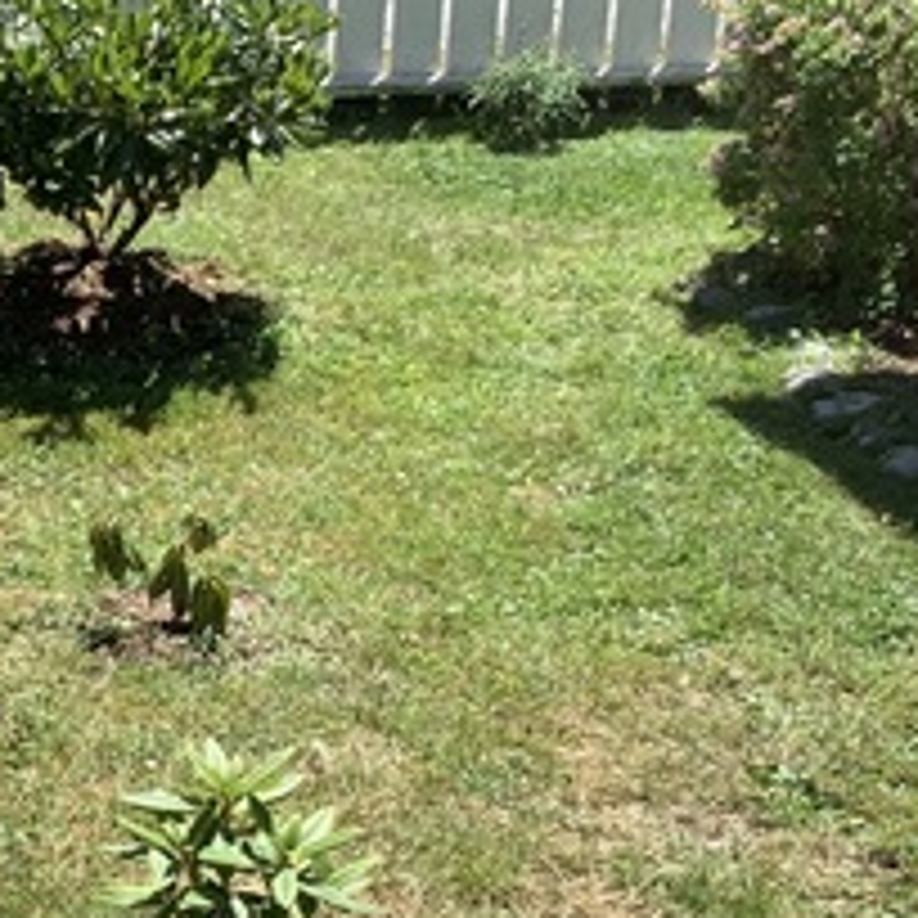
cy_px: 749
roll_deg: +1.2
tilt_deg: -25.4
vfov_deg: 22.7
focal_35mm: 75
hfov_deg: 21.8
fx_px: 2250
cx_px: -94
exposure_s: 1/1088
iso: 25
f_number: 1.8
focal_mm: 4.25
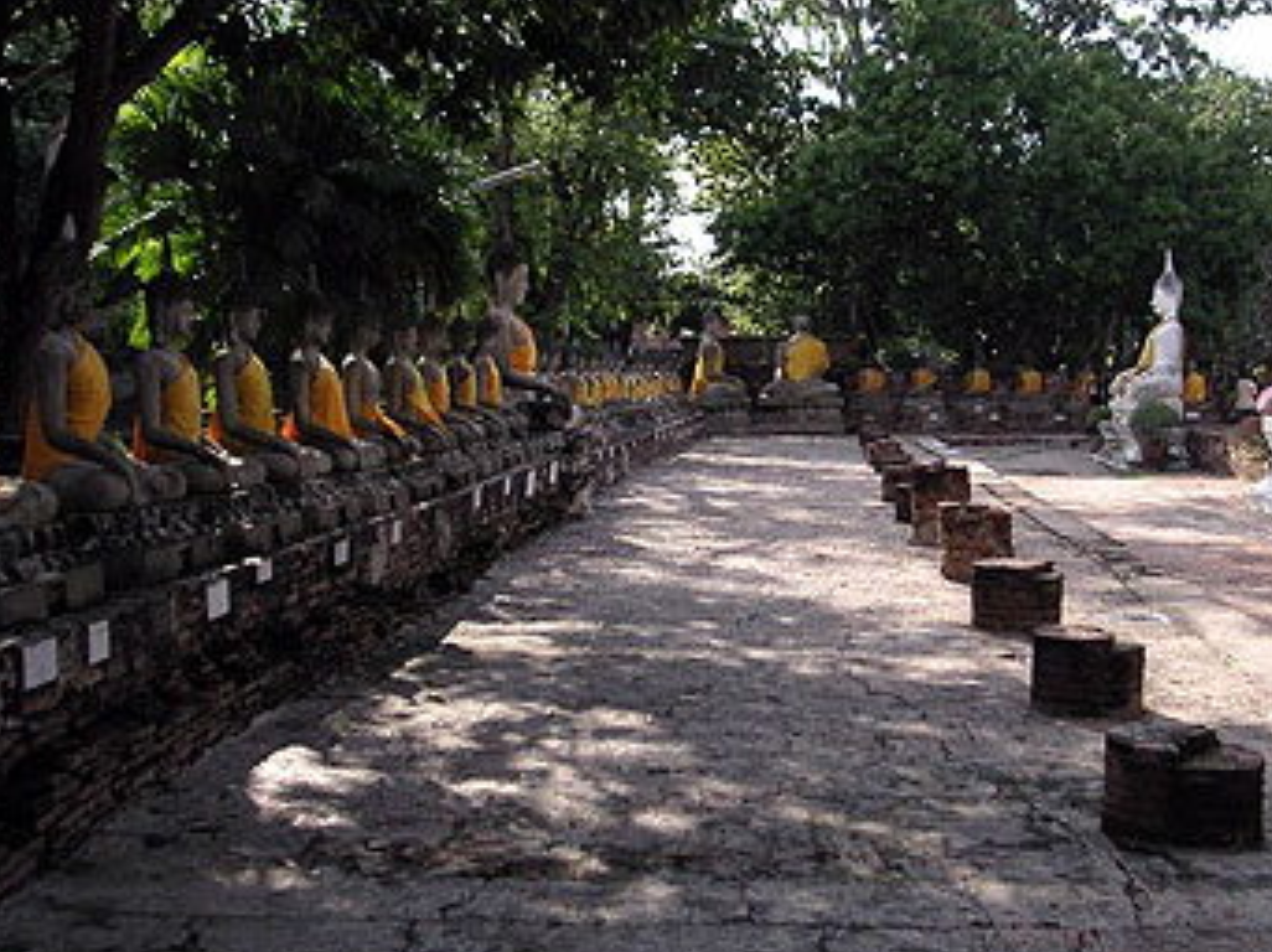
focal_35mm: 50
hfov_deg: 38.1
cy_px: 504
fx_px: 1836
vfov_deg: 29.1
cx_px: 755
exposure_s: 1/350
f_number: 2.8
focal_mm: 6
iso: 50
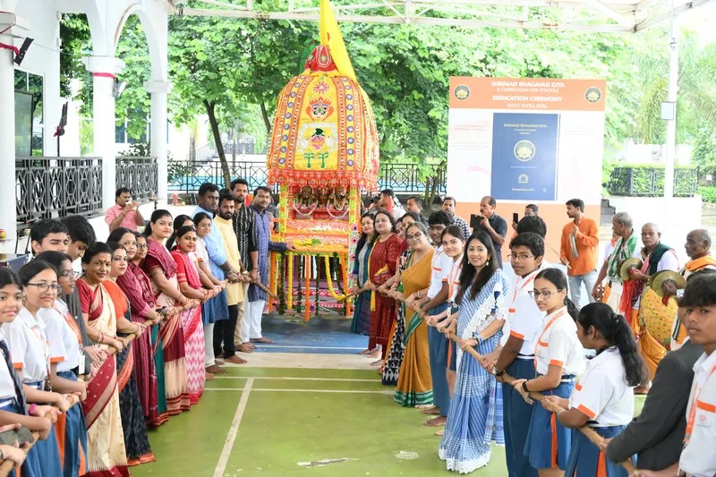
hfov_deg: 42.8
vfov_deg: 29.2
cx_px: 358
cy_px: 238
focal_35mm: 46
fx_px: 915
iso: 5000
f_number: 6.3
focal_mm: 46
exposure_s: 1/250
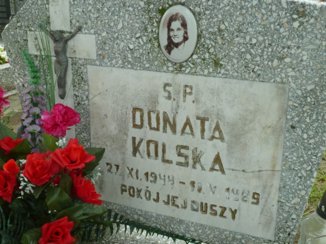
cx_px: 163
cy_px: 122
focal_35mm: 48
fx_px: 452
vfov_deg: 30.3
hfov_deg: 39.7
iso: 80
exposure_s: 1/40
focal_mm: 7.9
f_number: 3.8
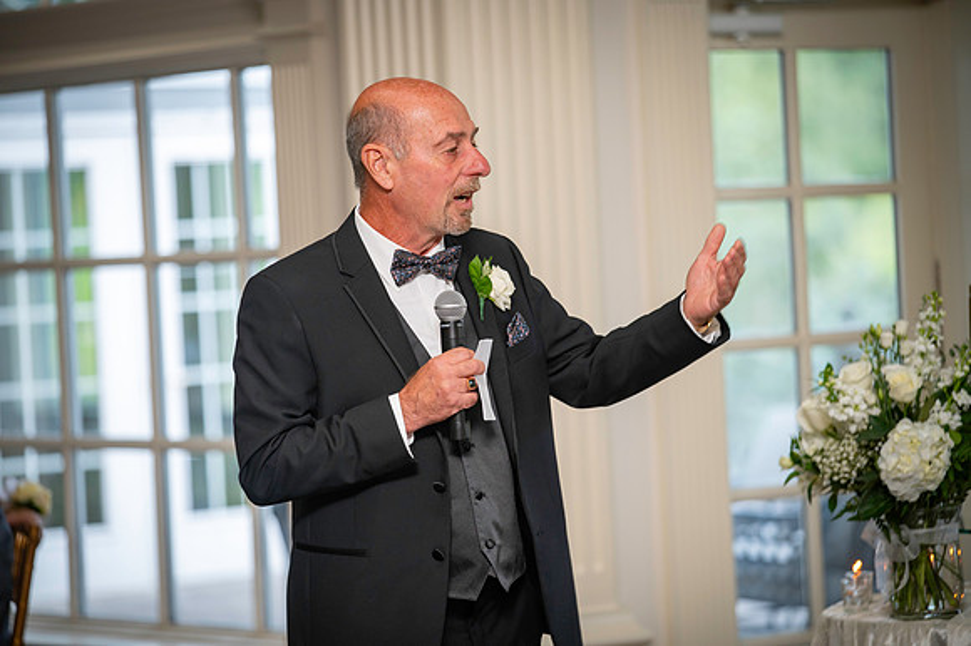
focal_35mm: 155
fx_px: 4178
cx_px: 486
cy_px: 323
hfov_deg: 13.3
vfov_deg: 8.8
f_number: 2.8
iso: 640
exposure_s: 1/125
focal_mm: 155
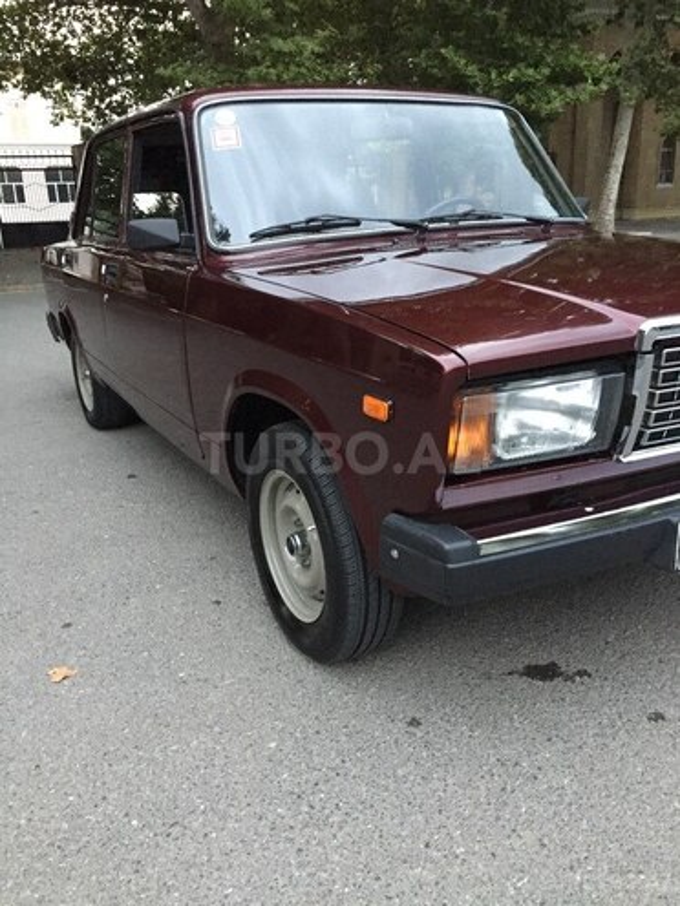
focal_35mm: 29
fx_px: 760
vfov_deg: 61.7
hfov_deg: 48.2
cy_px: 453
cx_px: 340
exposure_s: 1/17
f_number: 2.2
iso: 400
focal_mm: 4.15
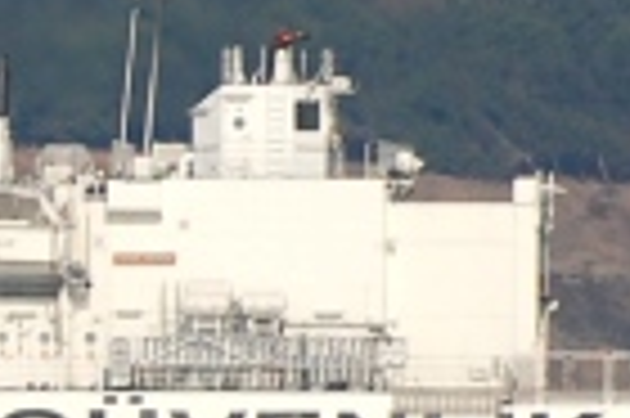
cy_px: 306
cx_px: -297
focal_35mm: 2051
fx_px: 35850
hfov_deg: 1.0
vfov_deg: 0.7
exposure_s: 1/2000
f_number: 5.6
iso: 250
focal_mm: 240
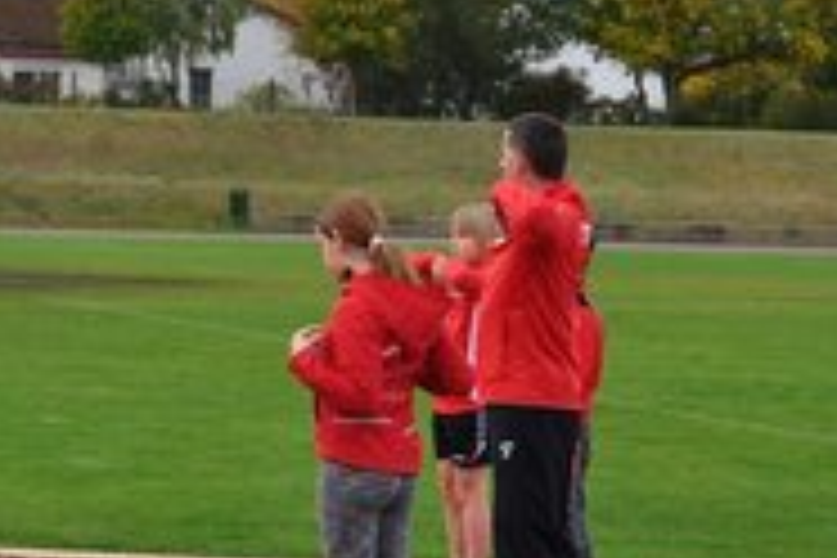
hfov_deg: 11.6
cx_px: 171
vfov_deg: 7.8
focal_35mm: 177
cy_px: 338
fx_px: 4117
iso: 200
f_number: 5.6
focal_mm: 55
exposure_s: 1/125
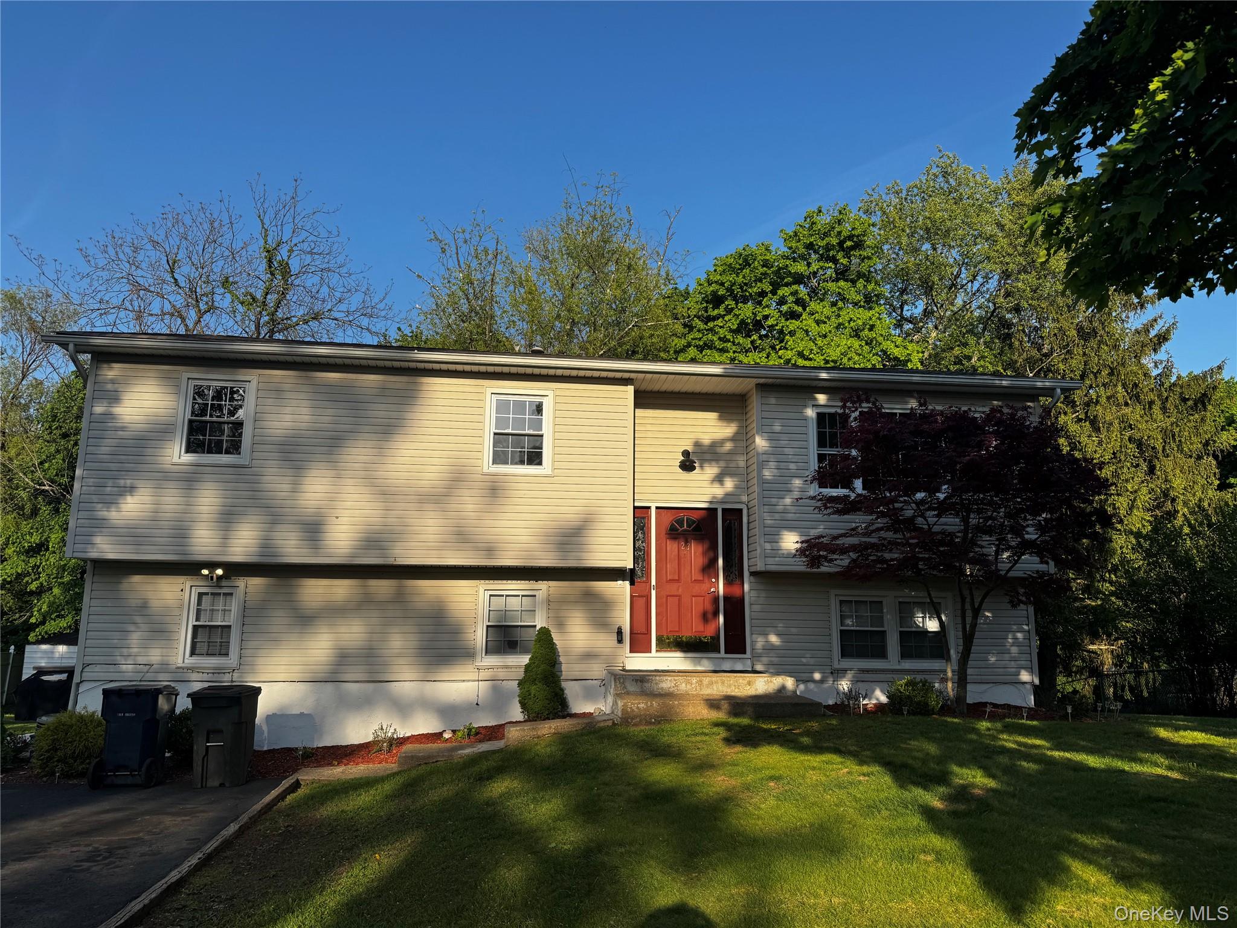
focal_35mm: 24
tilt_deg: +11.2
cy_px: 464
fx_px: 858
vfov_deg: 56.8
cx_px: 618
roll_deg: -1.2
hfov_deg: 71.6
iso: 80
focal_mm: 6.76
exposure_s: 1/3096
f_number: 1.78
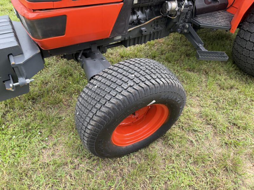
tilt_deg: -48.8
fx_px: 176
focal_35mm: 24
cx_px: 127
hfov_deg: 71.6
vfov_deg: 56.8
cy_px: 95
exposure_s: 1/121
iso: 160
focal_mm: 6.76
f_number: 1.78
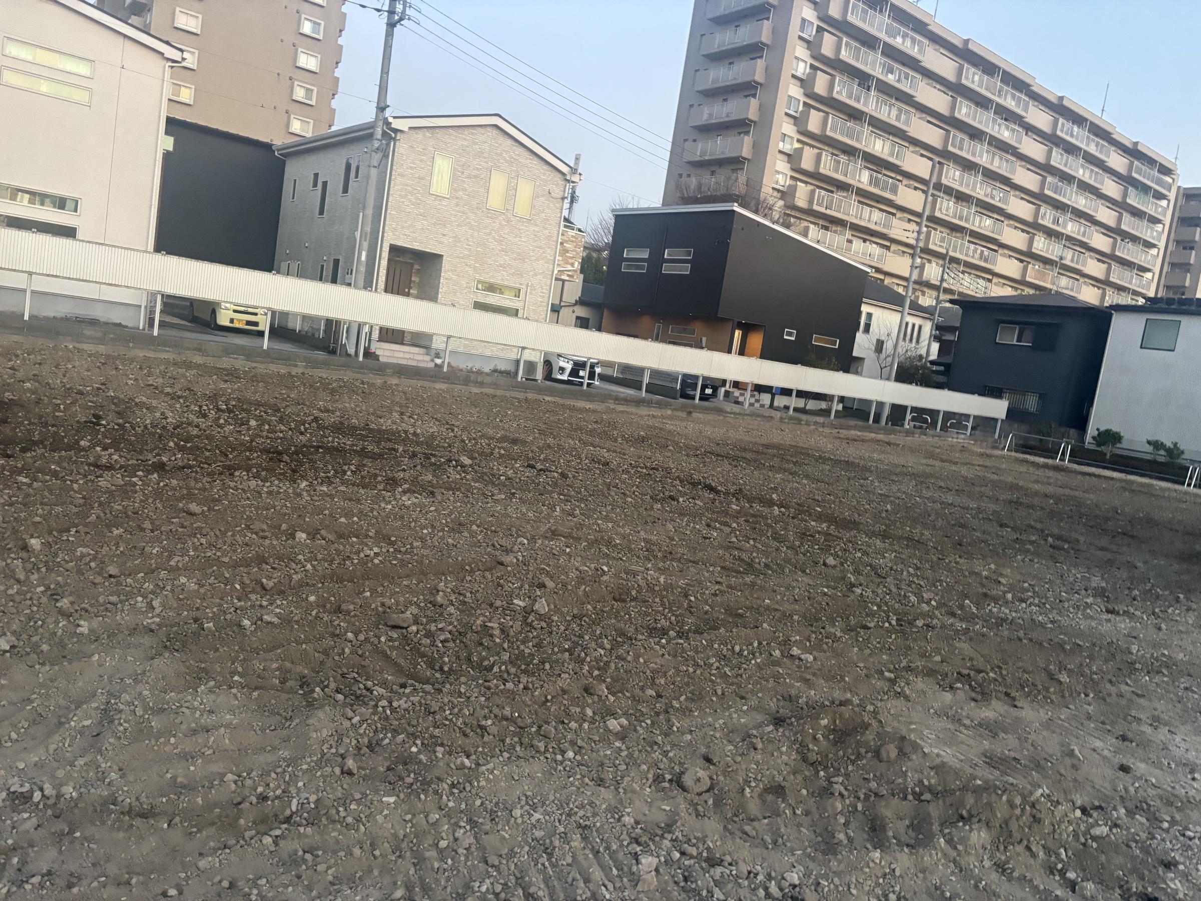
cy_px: 450
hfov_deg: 67.3
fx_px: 902
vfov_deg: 53.1
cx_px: 600
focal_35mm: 26
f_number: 1.6
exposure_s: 1/60
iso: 400
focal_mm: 5.96
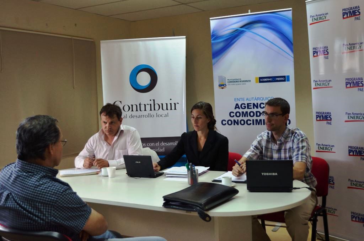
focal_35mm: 42
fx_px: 424
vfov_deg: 31.7
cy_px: 120
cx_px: 182
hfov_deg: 46.5
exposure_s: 1/160
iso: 800
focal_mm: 28
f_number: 4.5
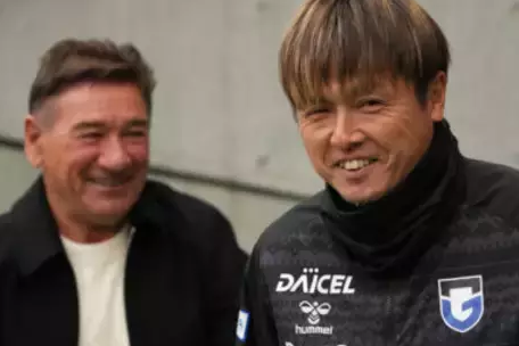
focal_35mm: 270
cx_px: 300
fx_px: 3892
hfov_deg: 7.6
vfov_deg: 5.1
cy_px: 173
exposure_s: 1/1600
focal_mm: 205
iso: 4000
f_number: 5.6
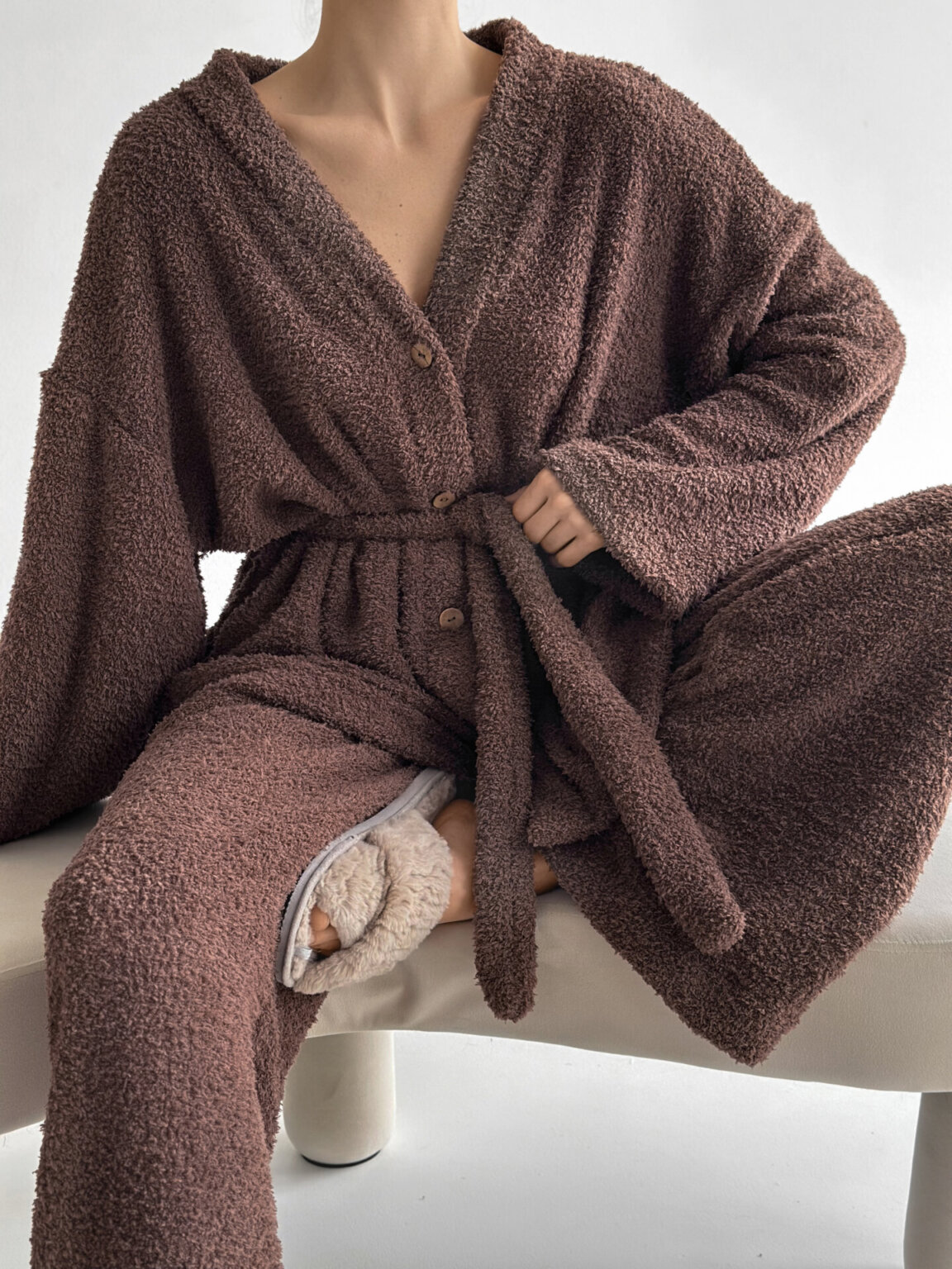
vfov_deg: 39.7
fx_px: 1760
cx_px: 476
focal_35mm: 48
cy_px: 634
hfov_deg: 30.3
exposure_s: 1/75
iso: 125
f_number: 1.8
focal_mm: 6.86
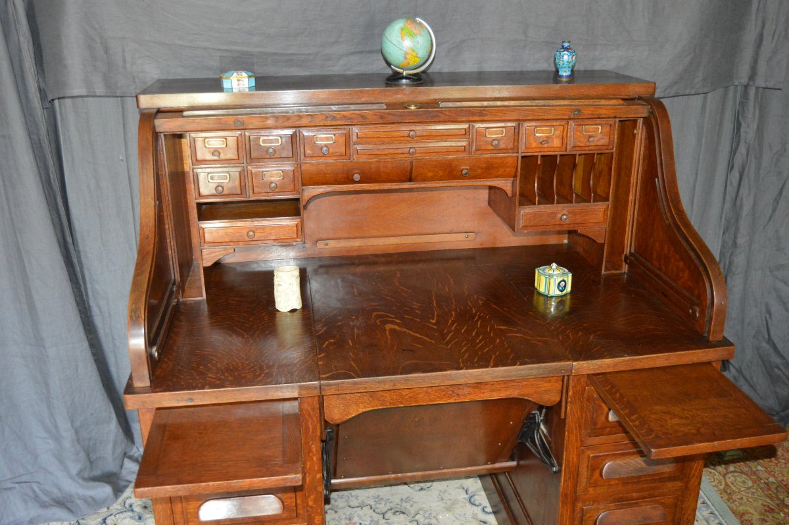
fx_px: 723
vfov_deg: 39.9
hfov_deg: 57.3
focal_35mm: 33
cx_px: 394
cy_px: 262
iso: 3200
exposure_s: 1/60
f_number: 3.5
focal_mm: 22
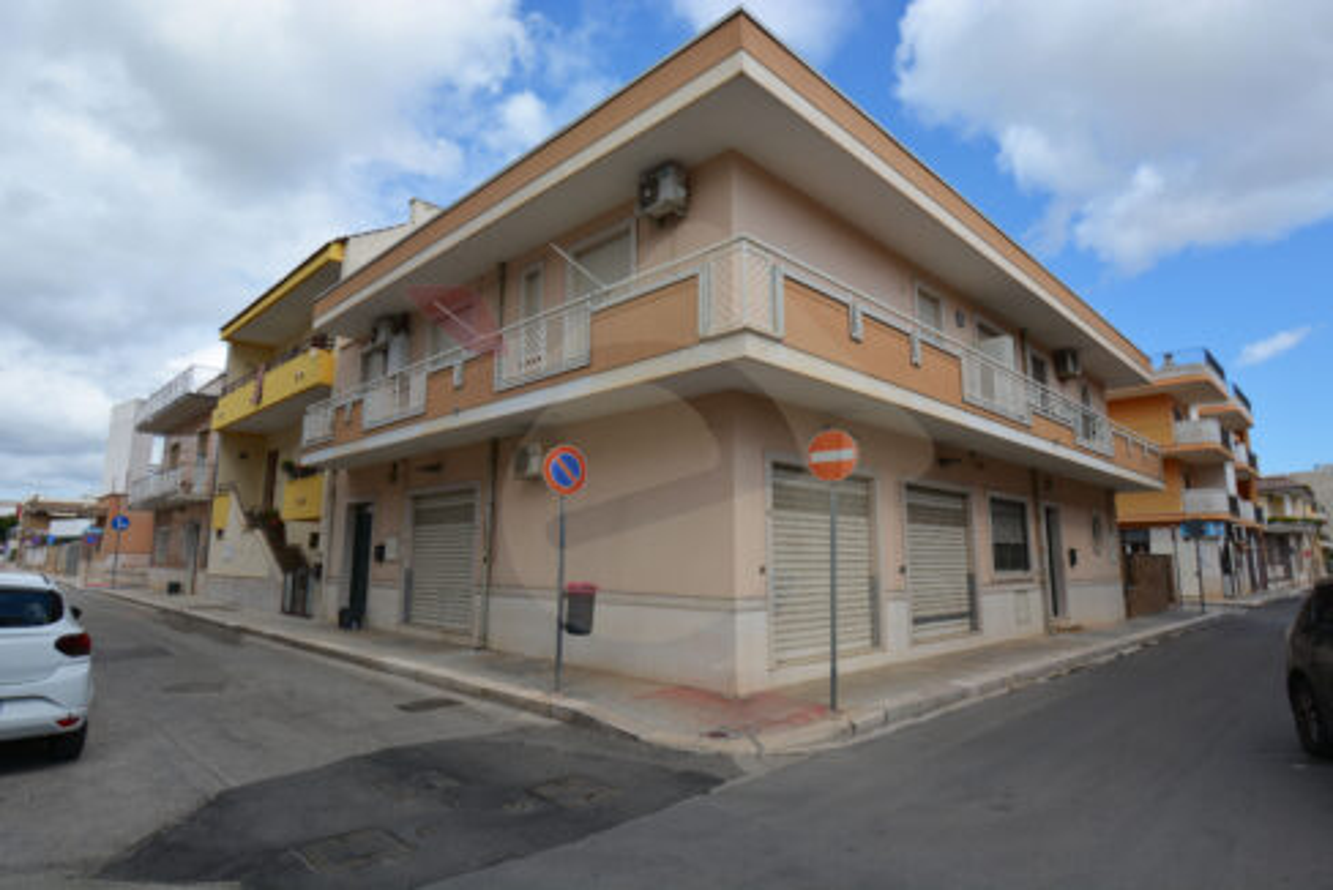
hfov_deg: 85.4
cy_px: 445
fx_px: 722
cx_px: 666
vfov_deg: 63.3
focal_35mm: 20
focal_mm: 13
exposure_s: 1/250
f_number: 8
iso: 100
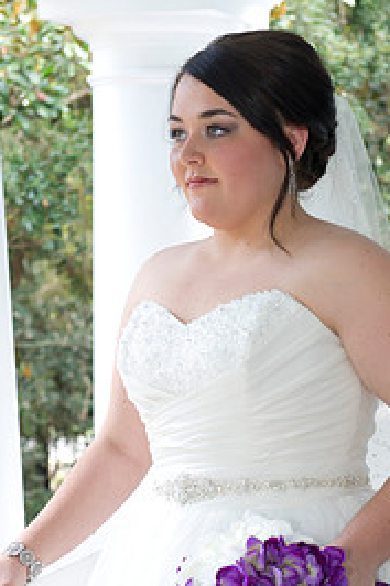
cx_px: 213
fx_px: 1594
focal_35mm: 98
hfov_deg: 13.9
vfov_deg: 20.8
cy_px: 381
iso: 320
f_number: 5.6
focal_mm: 58
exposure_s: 1/50
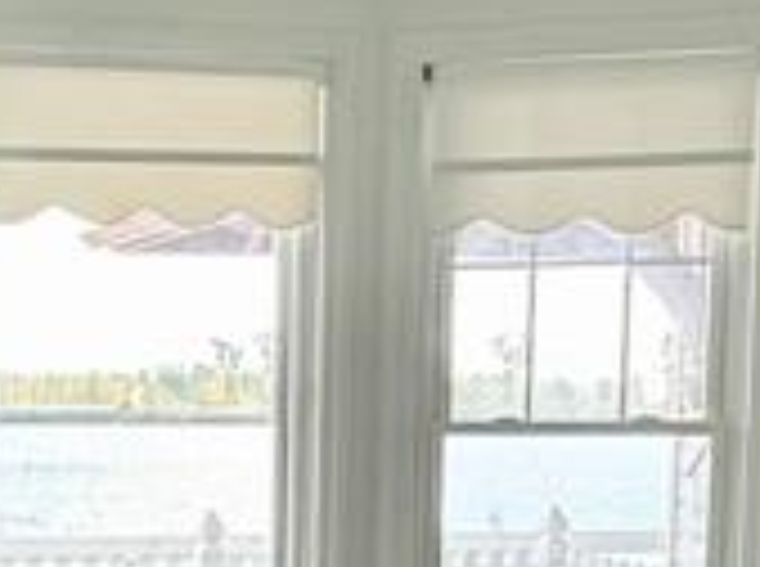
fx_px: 1862
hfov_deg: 21.7
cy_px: 621
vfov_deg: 16.8
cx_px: -108
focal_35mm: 85
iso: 80
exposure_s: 1/99
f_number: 2.2
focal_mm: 2.22
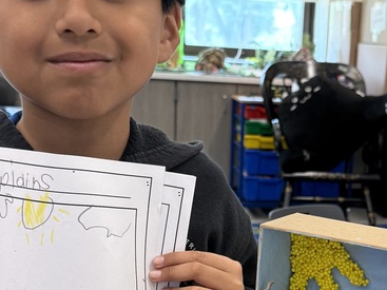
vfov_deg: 21.6
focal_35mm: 67
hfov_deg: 28.6
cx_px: 283
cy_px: 244
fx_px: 749
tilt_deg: -14.3
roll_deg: -3.8
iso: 200
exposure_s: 1/60
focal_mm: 6.76
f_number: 1.78
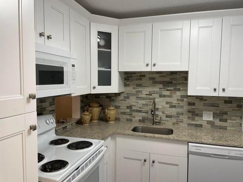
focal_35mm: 26
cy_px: 91
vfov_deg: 53.1
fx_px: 183
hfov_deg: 67.3
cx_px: 122
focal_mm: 4.2
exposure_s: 1/120
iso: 100
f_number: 1.6
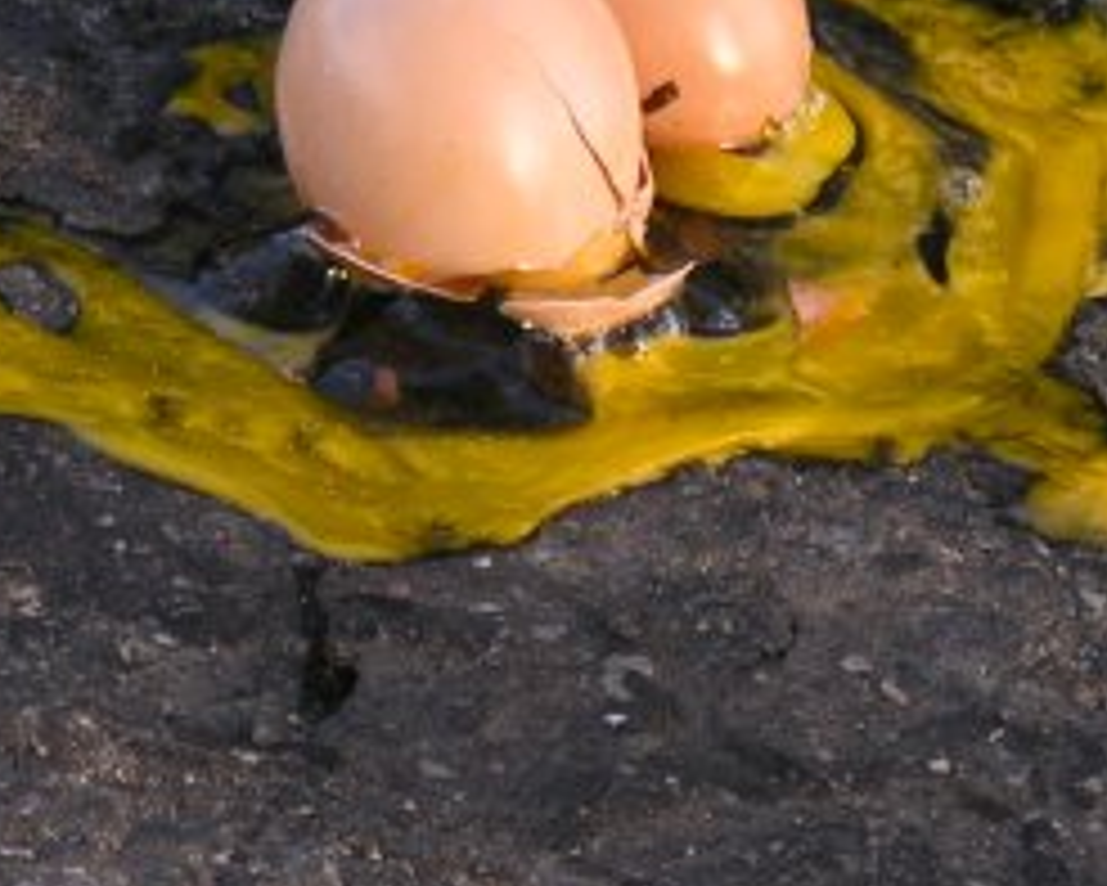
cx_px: 648
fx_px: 19993
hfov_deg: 3.2
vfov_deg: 2.5
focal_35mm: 610
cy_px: 45
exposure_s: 1/69.7
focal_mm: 49
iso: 50
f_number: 4.1
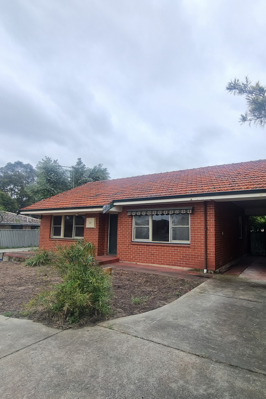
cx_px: 159
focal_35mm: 19
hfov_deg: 64.0
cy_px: 205
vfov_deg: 86.9
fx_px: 211
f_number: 2.2
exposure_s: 1/1144
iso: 50
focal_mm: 1.74
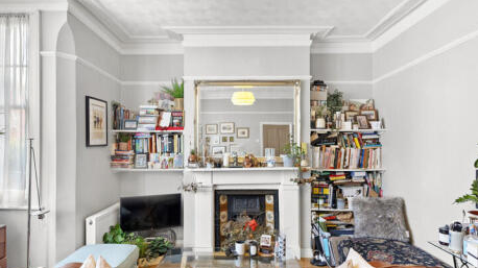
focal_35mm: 21
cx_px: 233
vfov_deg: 53.5
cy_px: 143
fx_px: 266
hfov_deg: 83.9
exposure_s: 1/50
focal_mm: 14
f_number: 2.2
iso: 500
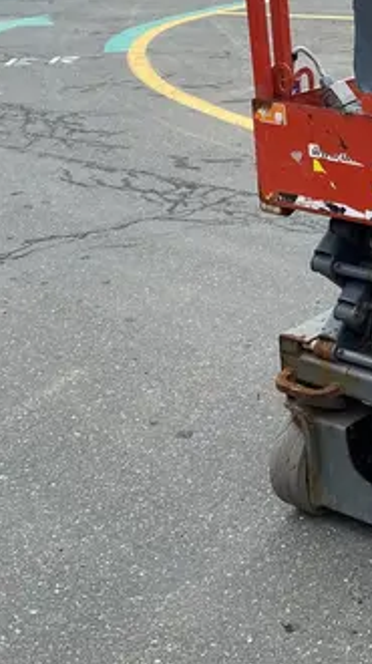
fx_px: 1108
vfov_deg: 32.3
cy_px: 122
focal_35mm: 63
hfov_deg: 17.5
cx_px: 529
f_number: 1.8
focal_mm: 4.25
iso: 32
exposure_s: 1/752
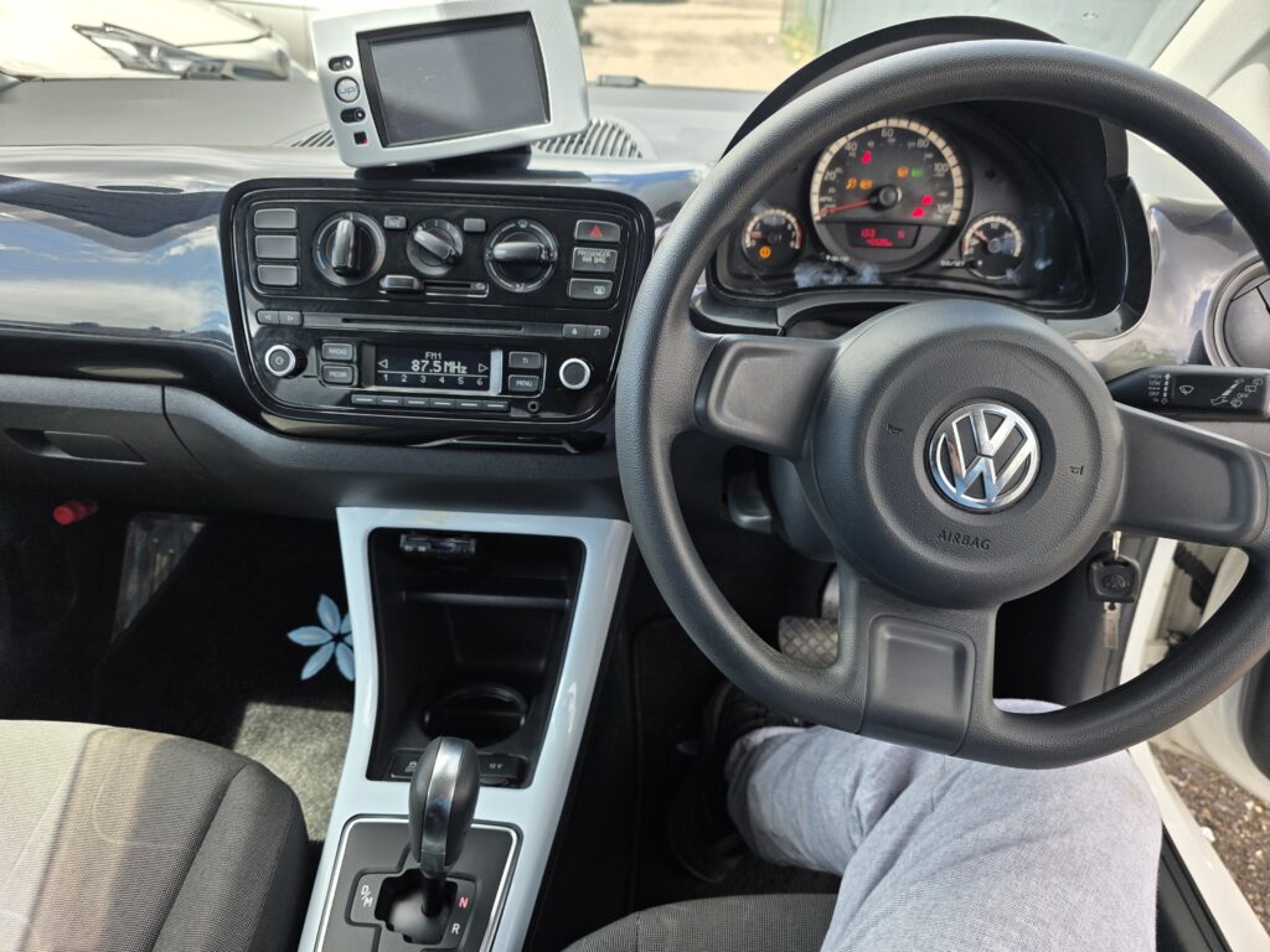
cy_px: 476
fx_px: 844
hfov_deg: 73.9
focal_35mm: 23
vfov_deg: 58.9
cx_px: 635
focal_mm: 6.3
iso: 64
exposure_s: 1/359
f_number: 1.7
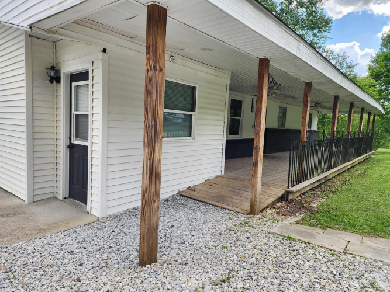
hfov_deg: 73.9
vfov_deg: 58.9
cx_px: 195
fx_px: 259
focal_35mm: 23
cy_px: 146
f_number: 1.8
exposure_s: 1/180
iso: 20
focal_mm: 6.4
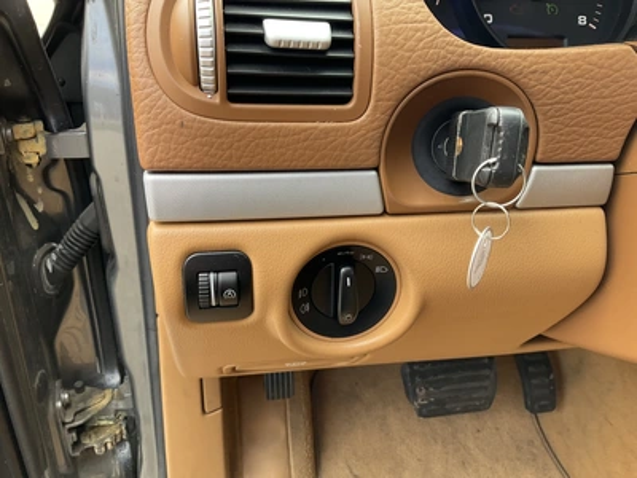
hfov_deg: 61.7
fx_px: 534
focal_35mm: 29
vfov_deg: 48.2
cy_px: 239
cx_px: 318
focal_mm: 3
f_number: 1.8
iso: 25
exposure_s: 1/122
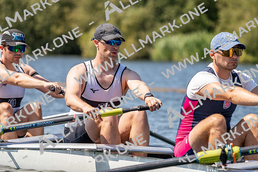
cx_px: 129
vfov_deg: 4.5
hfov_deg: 6.7
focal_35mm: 306
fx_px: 2193
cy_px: 86
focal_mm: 306
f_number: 6.3
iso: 320
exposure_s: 1/2000
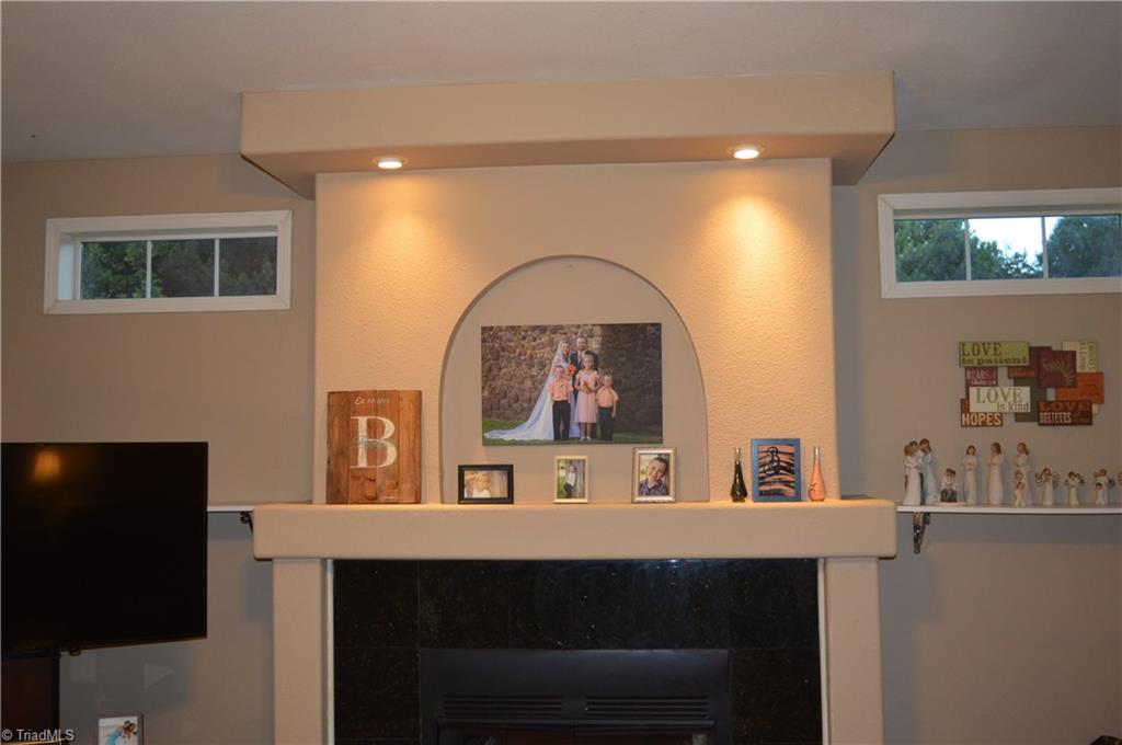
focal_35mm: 38
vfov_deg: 35.4
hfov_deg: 51.3
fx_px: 1167
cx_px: 561
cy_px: 372
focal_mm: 25
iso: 640
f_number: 4
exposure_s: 1/60
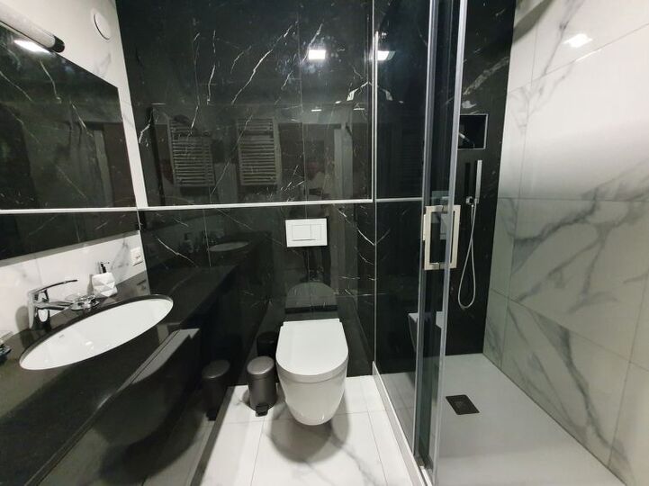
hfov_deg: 106.2
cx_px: 324
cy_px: 243
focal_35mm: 13
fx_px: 244
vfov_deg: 89.9
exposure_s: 1/33
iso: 640
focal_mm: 1.8
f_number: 2.2
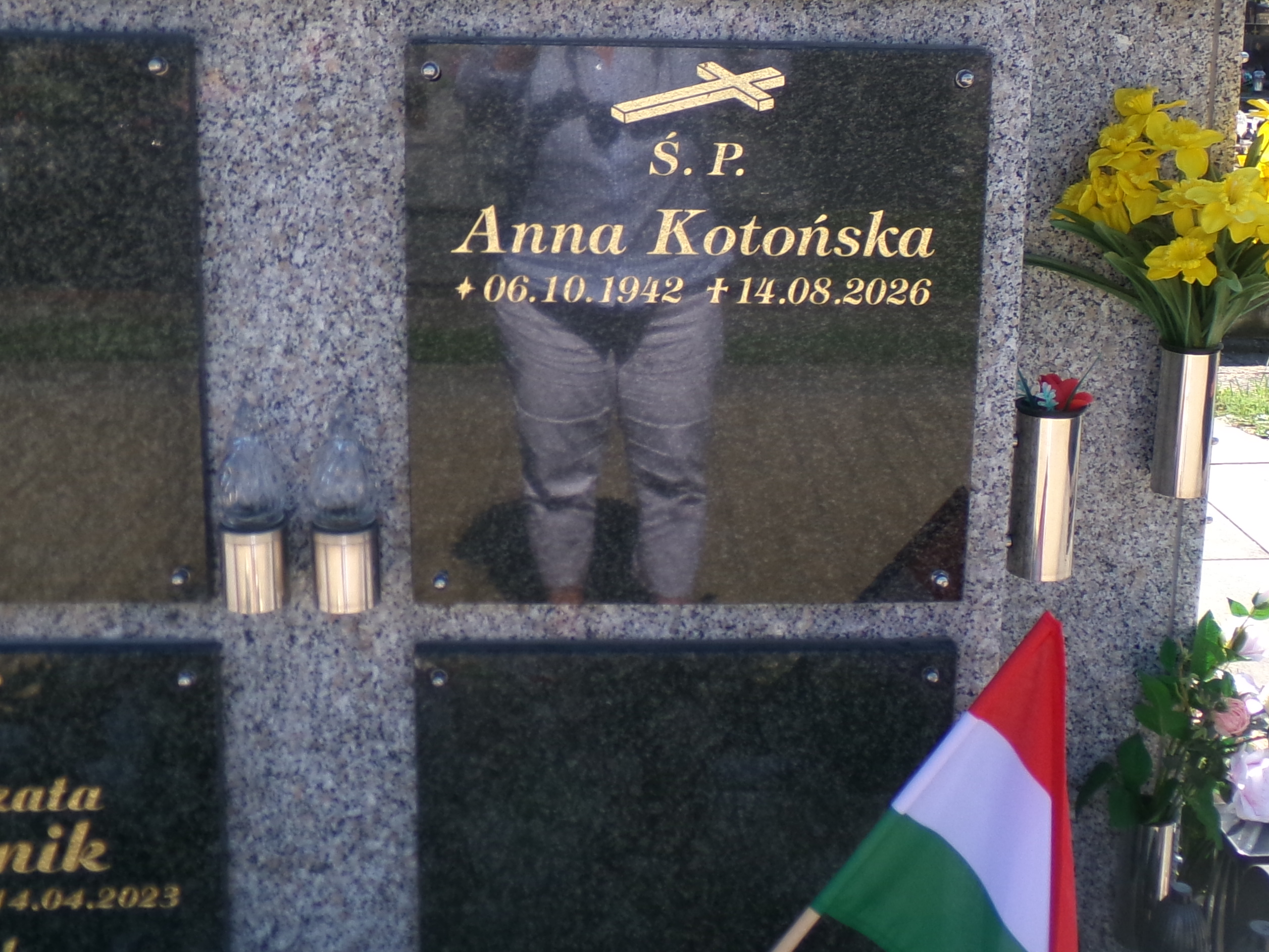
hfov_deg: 42.7
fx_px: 1613
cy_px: 260
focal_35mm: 44
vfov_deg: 32.4
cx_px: 759
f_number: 3.7
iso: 100
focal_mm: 4.3
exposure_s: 1/320
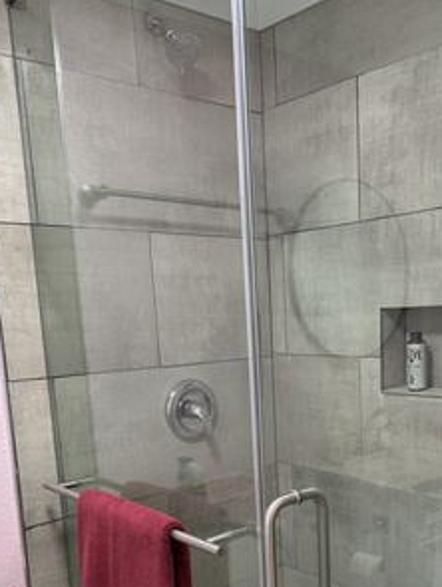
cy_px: 442
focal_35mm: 39
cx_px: 301
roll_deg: +0.7
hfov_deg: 36.5
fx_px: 663
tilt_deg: -11.2
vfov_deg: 46.1
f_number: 1.78
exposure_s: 1/60
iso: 125
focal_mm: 6.86
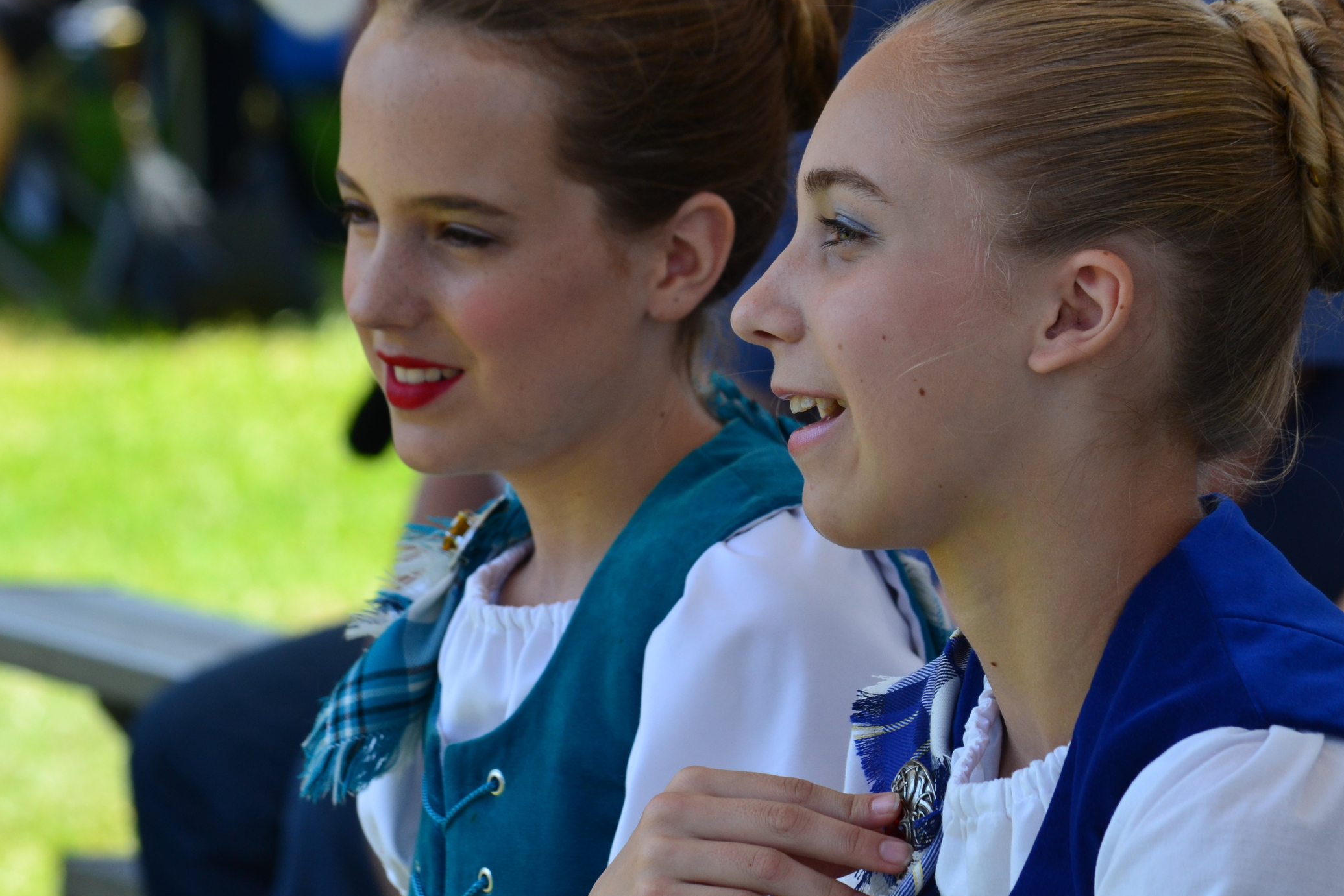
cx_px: 634
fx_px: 10476
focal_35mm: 281
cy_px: 388
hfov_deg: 7.3
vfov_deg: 4.9
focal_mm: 155
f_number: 10
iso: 400
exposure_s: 1/250
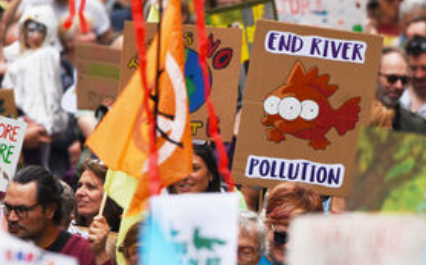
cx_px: 311
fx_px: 17056
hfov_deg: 1.4
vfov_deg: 0.9
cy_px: 163
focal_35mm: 1470
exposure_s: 1/640
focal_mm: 600
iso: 400
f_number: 6.3
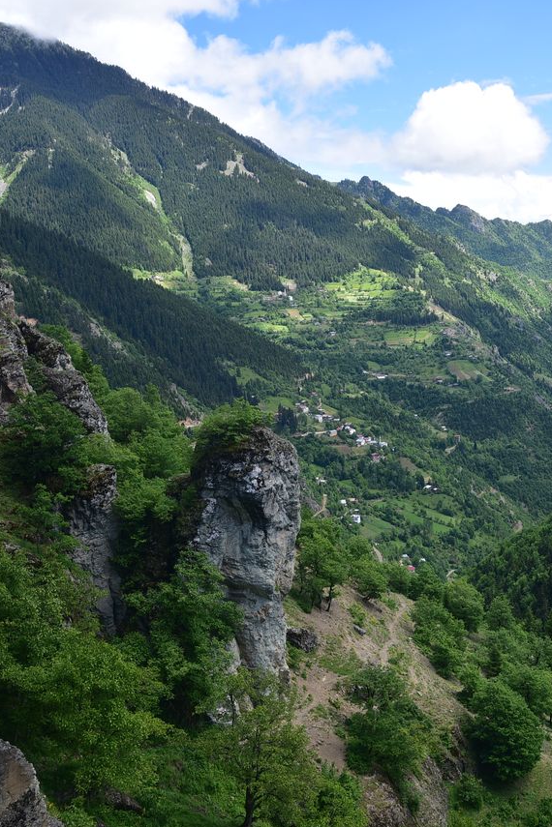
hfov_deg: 17.7
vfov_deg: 26.7
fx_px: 1748
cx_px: 502
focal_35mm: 76
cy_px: 416
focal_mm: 50
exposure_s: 1/125
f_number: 10
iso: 160
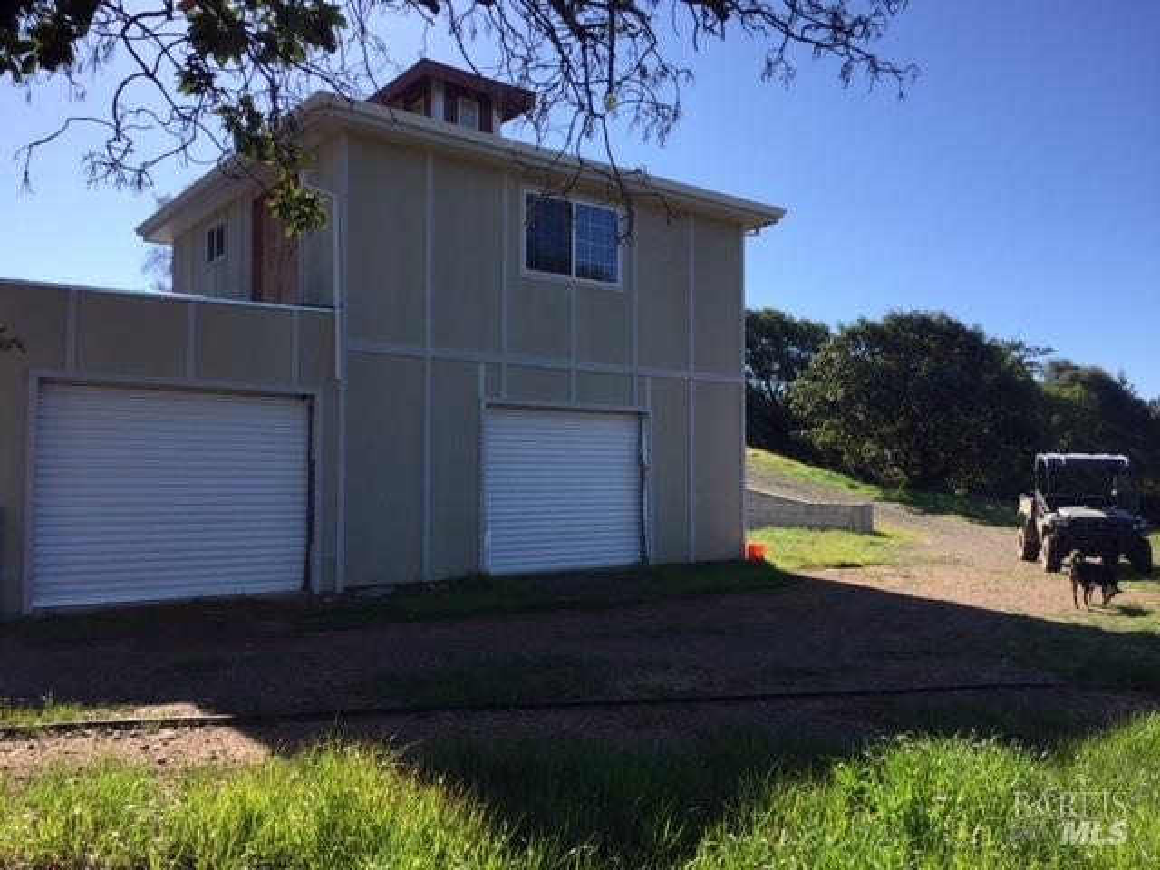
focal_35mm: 29
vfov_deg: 48.2
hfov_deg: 61.7
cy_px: 435
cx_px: 580
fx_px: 972
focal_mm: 4.15
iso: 32
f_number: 2.2
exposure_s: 1/1364
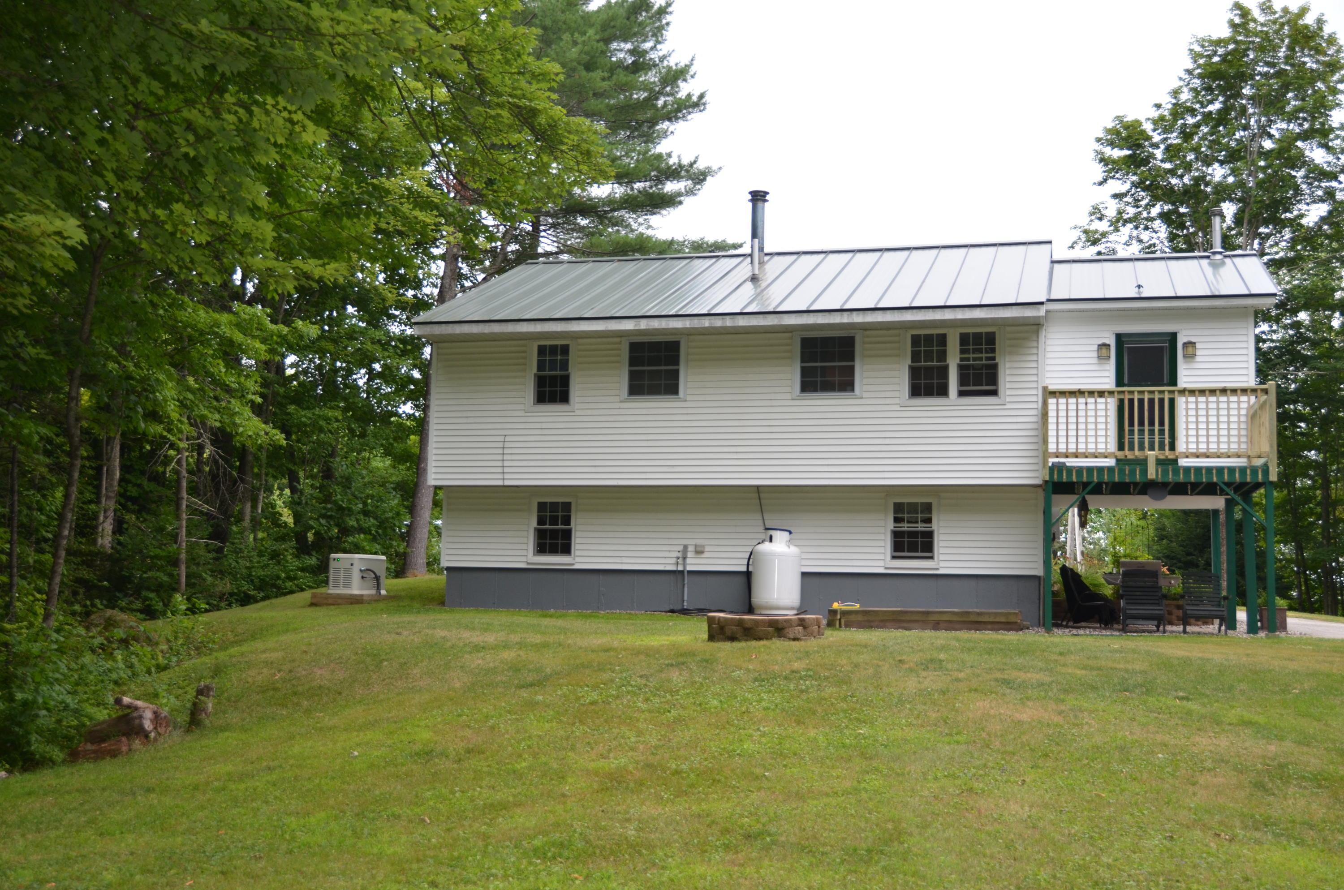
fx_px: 1453
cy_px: 445
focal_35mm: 39
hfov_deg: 49.6
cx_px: 672
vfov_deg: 34.1
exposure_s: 1/125
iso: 200
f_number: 3.8
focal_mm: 26
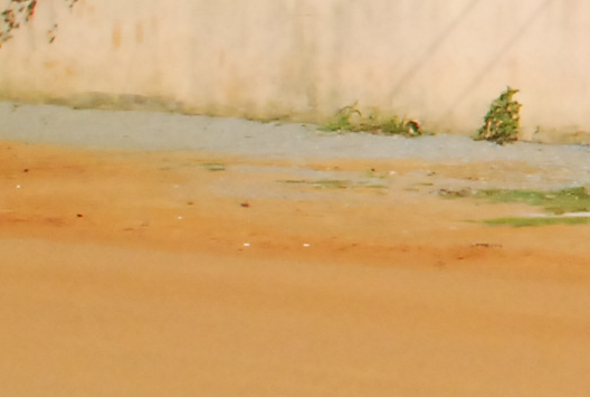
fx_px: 2432
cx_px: 1352
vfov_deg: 9.2
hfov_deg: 11.7
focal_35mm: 148
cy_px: -86
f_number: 18
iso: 1000
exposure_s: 1/500
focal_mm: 18
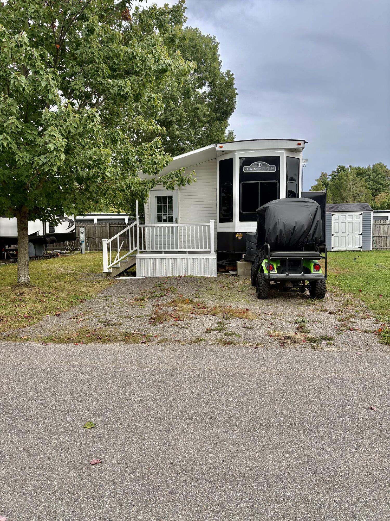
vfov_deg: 67.3
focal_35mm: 26
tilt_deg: -2.7
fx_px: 391
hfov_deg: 53.1
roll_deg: +0.5
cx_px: 195
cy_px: 260
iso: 50
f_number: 1.6
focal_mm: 5.96
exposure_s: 1/673
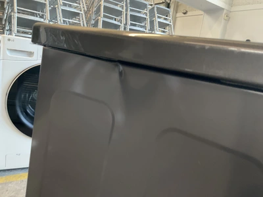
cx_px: 132
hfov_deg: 61.7
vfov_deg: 48.2
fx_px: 220
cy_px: 98
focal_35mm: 29
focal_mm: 3
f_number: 1.8
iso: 320
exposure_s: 1/30
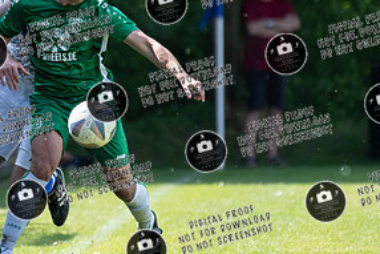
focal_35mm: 1073
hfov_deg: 1.9
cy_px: 82
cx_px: 92
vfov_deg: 1.3
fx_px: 11331
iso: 900
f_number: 5.6
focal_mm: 440
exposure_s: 1/1600
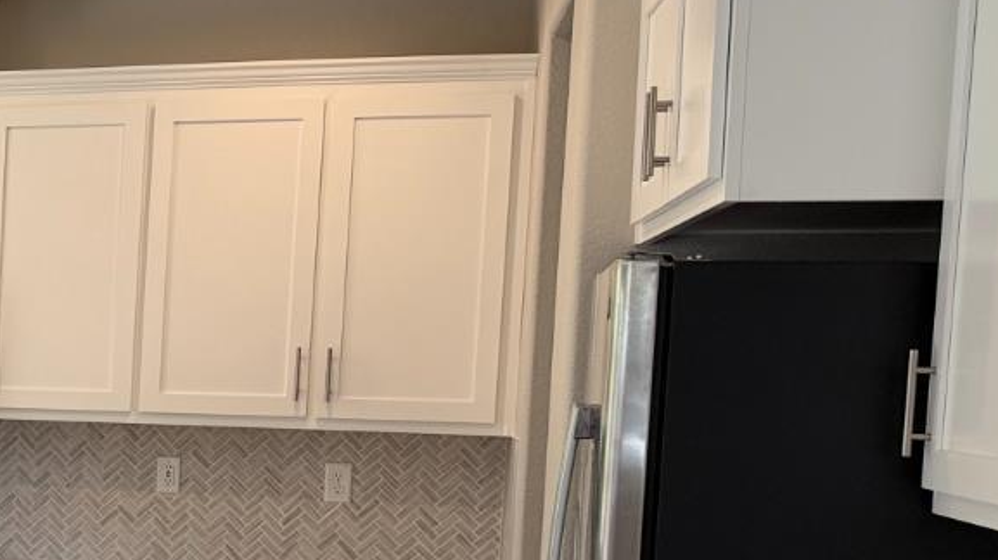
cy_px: 481
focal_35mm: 68
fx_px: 1799
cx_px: -287
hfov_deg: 26.5
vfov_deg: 17.5
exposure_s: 1/189
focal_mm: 6.76
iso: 80
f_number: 1.78
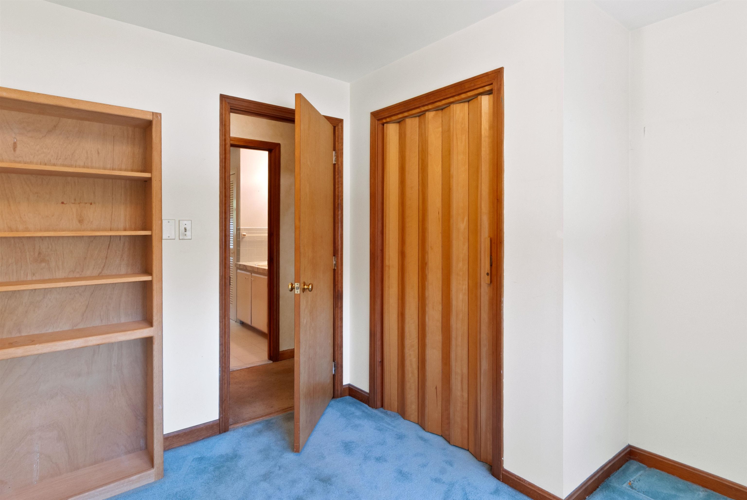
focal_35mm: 18
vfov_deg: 67.5
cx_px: 374
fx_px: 374
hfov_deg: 89.9
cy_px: 250
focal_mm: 12
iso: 200
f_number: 11
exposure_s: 1
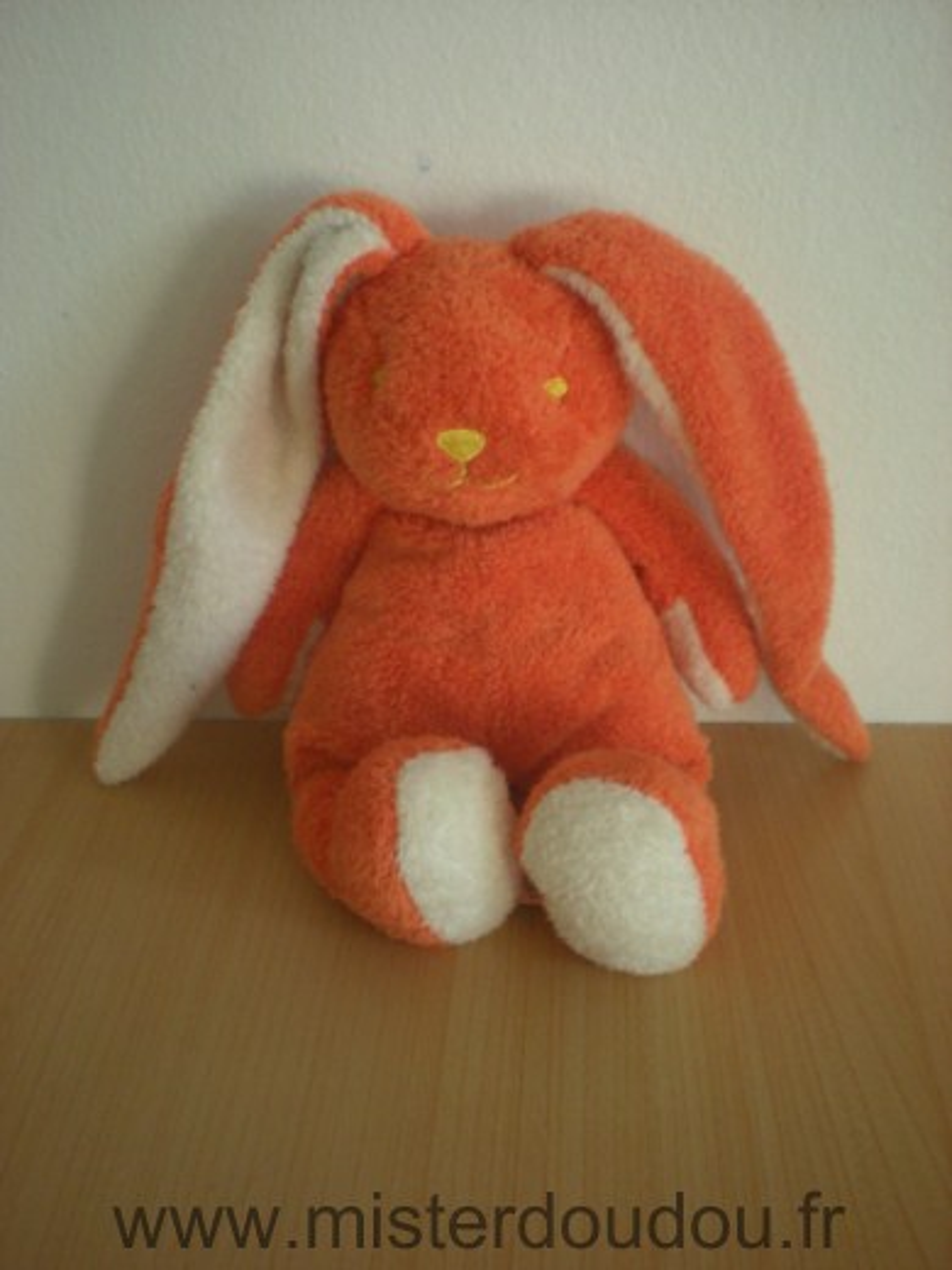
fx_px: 1393
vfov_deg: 49.0
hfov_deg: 37.7
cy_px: 635
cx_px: 476
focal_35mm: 38
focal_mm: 6.3
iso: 200
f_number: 3.1
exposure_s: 1/33.3
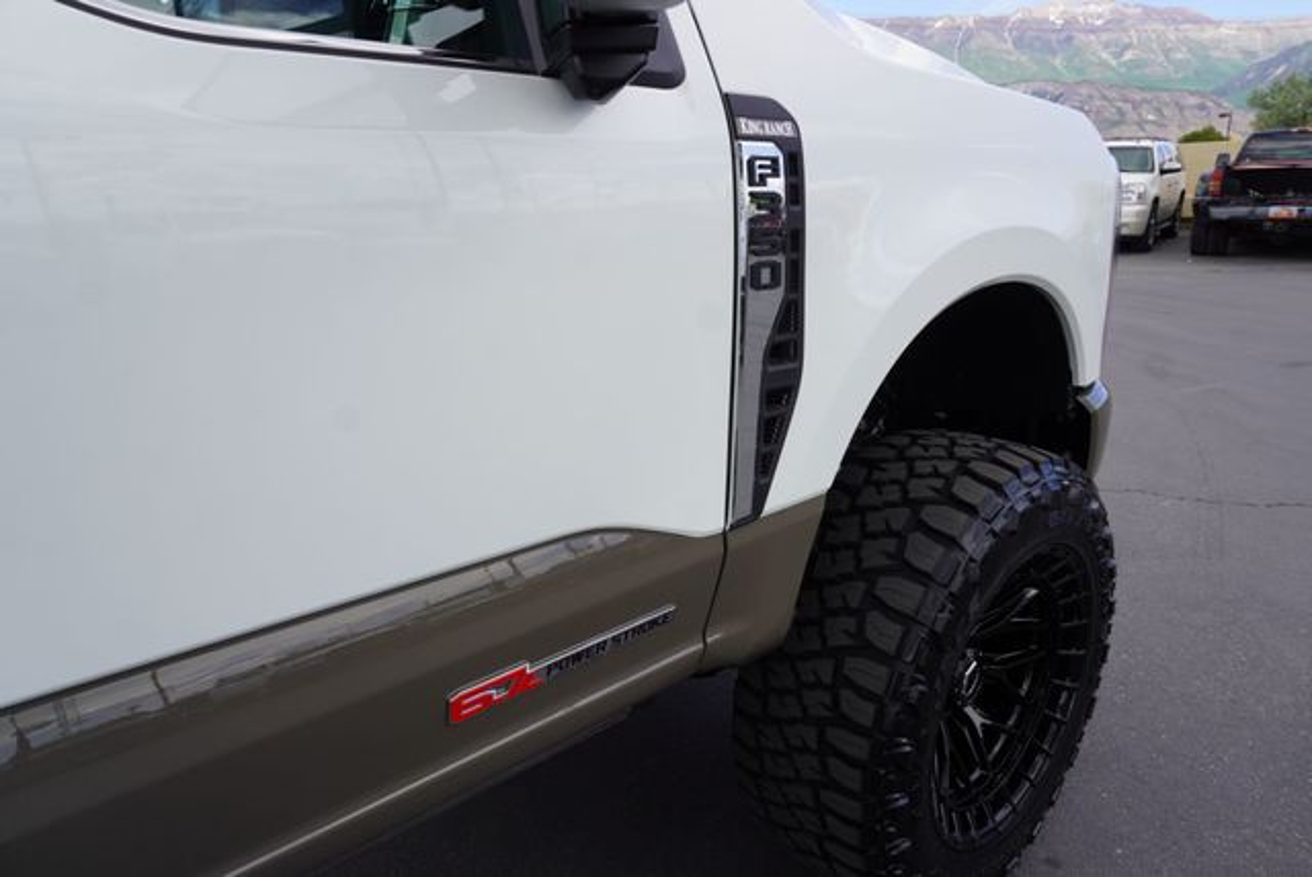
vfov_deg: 53.2
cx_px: 656
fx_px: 875
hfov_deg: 73.7
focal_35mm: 24
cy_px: 438
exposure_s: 1/125
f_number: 8
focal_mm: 16
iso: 100
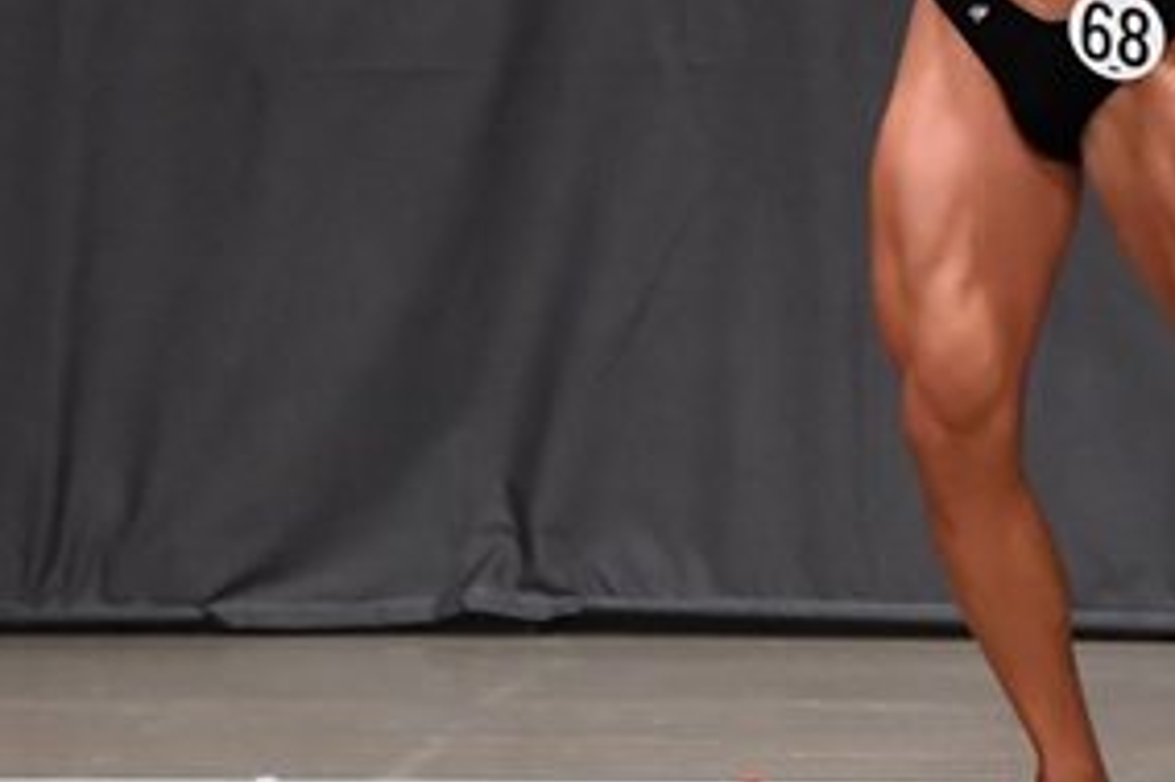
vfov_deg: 2.5
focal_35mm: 552
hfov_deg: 3.7
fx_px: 18006
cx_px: 1463
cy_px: 0
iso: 6400
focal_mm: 135
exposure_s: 1/400
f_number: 5.6
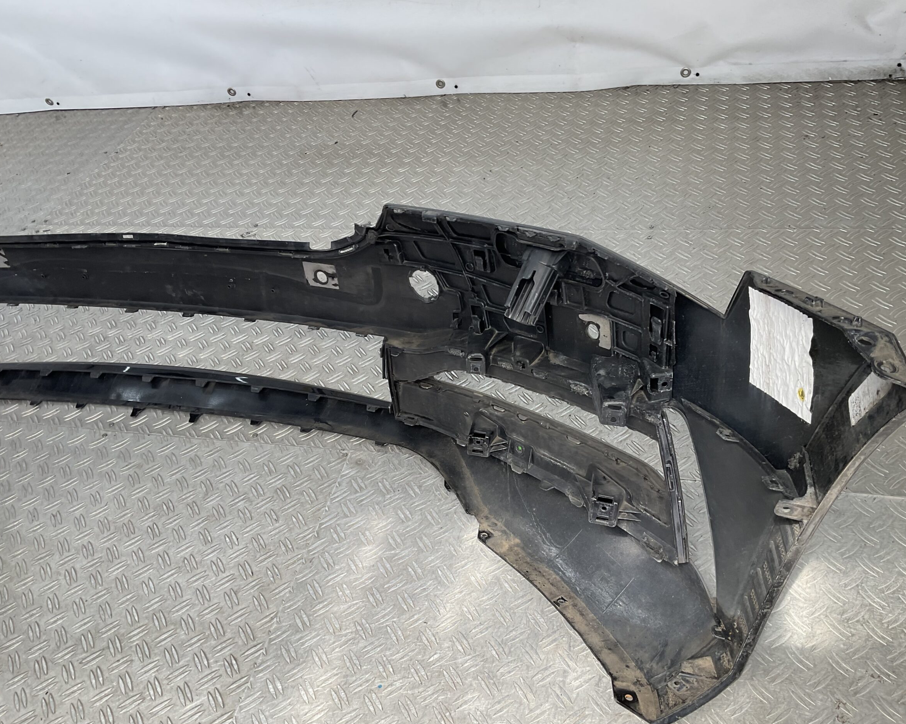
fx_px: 831
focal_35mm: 31
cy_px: 365
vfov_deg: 47.1
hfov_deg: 57.2
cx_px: 467
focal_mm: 3
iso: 16
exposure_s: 1/168
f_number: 1.8
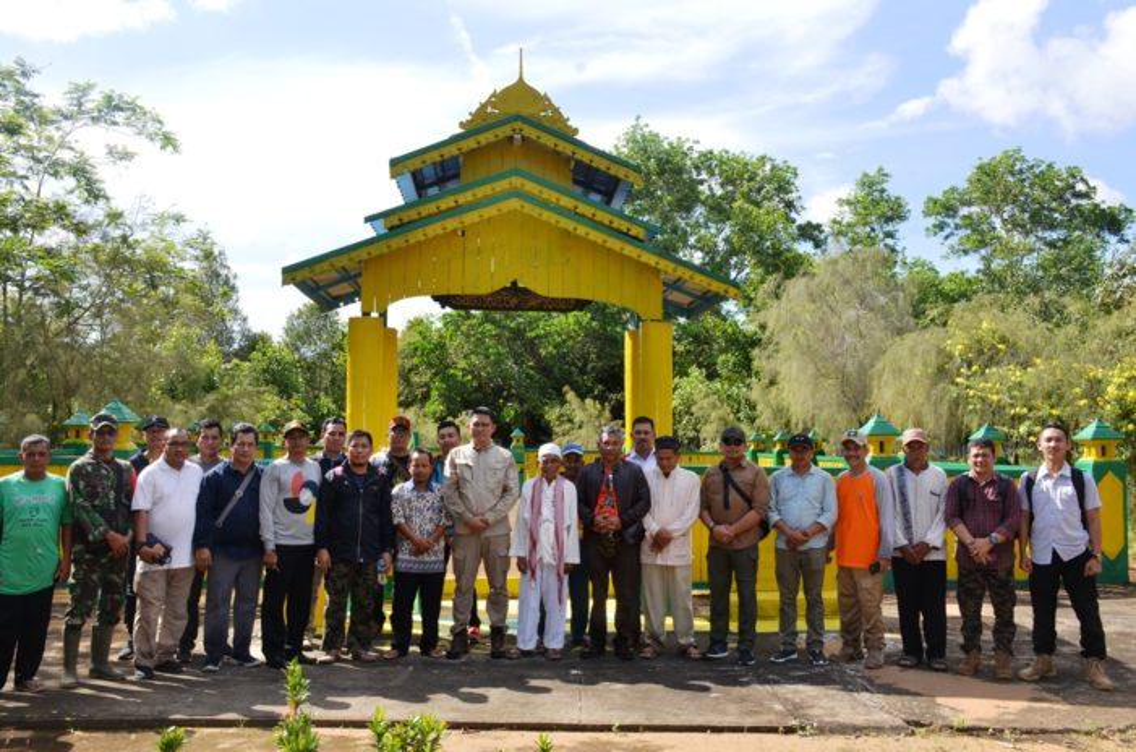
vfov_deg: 39.8
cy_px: 376
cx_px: 568
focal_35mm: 33
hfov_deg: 57.3
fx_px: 1039
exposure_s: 1/250
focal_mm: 22
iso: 400
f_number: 13
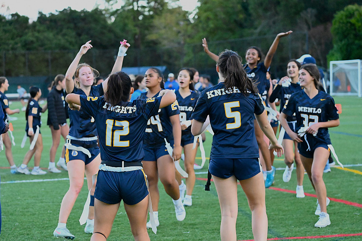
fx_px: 1005
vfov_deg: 13.7
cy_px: 120
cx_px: 181
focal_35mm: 100
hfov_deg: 20.4
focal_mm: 100
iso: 28800
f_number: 5
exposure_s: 1/5000
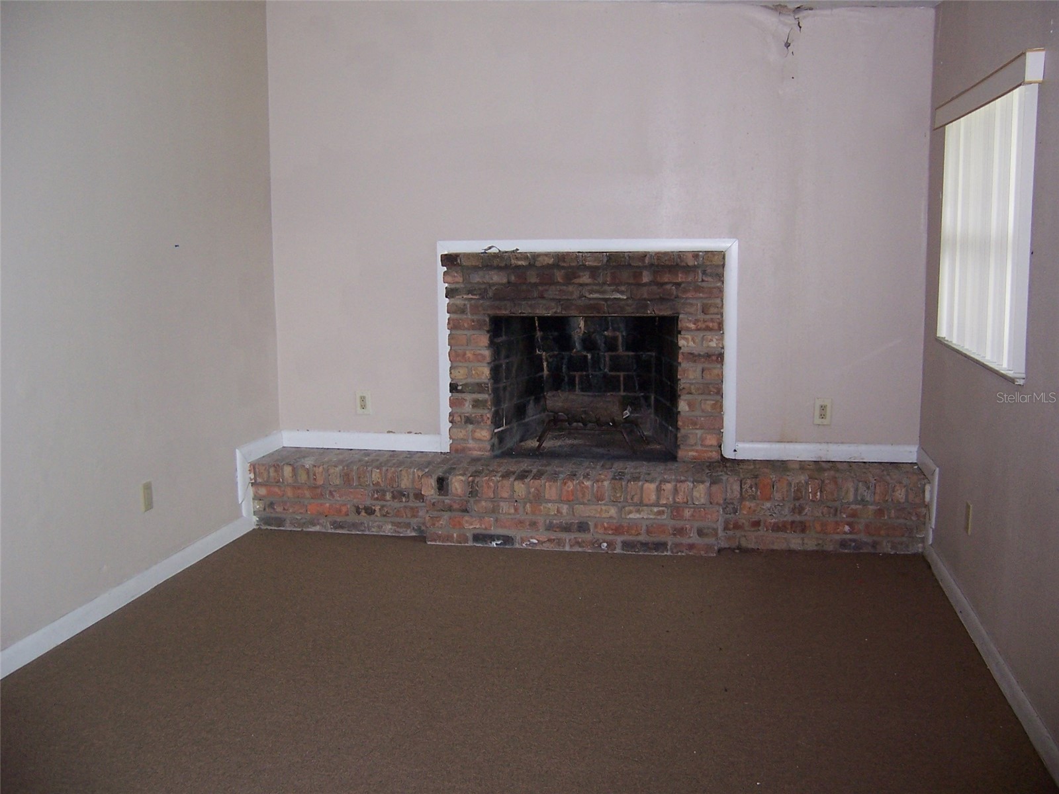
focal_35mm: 33
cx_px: 530
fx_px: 1010
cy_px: 397
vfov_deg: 42.9
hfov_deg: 55.4
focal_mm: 5.5
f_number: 2.8
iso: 140
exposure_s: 1/60
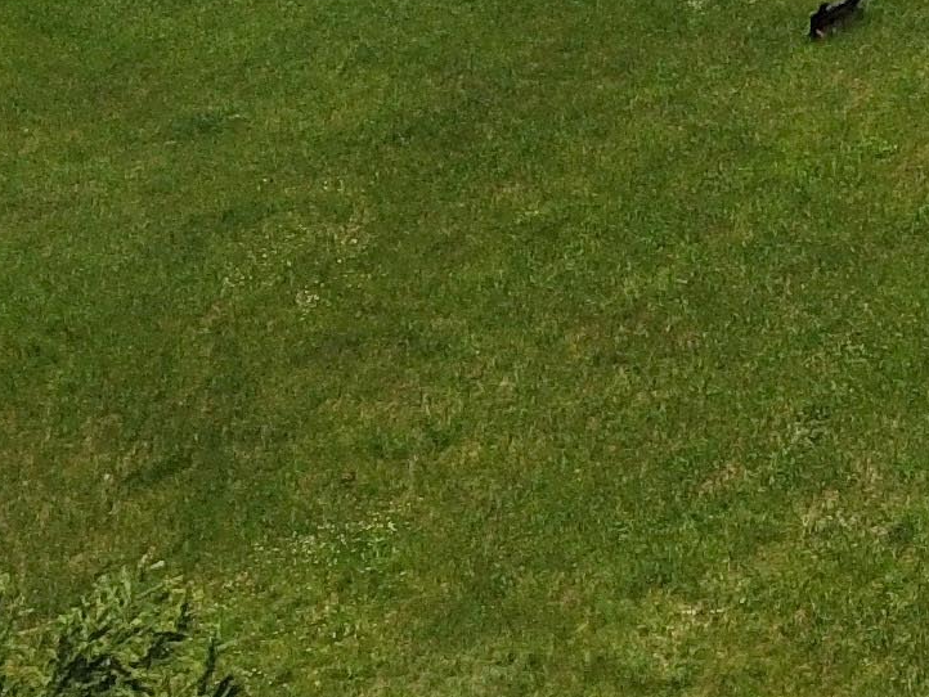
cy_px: -472
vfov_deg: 9.9
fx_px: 3866
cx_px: 2478
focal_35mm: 144
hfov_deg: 10.8
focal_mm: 4.73
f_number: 2.2
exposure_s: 1/2200
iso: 100
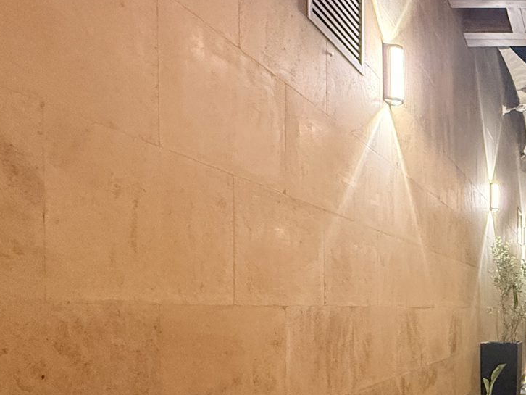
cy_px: 317
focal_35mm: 37
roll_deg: +0.0
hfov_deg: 40.4
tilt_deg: -0.8
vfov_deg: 37.3
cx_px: 580
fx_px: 562
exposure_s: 1/60
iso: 500
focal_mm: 2.22
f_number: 2.2
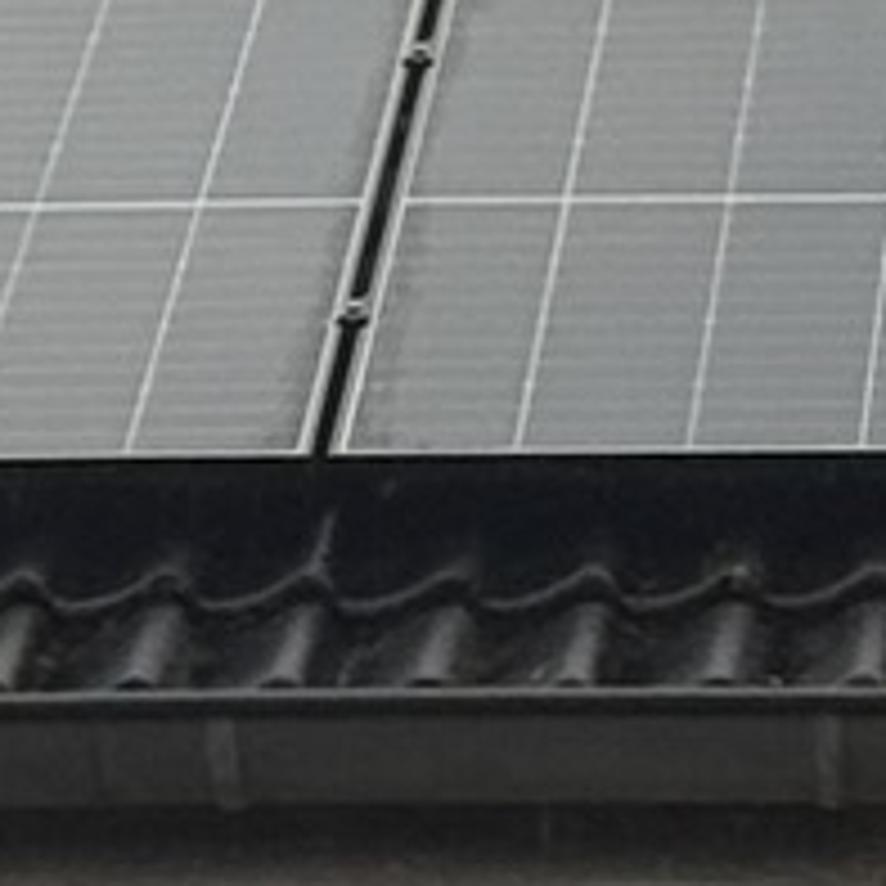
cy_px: -148
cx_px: 1412
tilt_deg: +21.7
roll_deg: -0.6
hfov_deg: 3.9
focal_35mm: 442
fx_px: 12799
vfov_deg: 4.0
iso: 64
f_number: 1.78
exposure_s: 1/386
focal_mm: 6.76
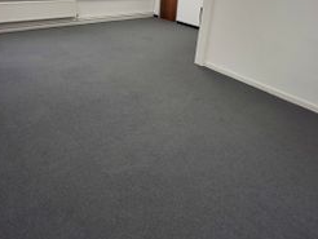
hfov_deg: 67.2
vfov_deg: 51.6
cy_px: 70
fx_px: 239
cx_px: 163
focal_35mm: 26
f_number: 2.2
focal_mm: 1.64
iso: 40
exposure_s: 1/50
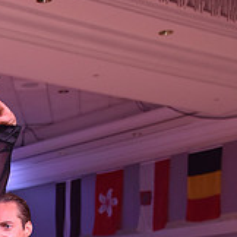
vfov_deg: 13.6
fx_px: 899
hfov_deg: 14.6
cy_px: 418
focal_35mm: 116
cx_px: -30
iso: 1250
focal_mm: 38
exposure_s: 1/250
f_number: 4.5
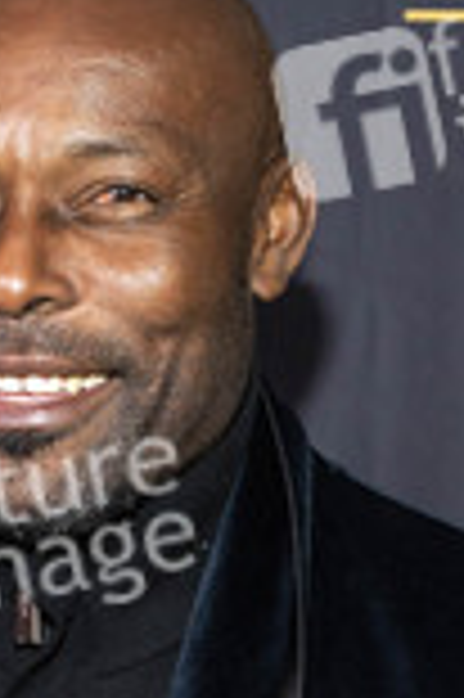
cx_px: 95
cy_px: 770
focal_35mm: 139
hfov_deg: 9.8
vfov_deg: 14.4
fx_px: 2693
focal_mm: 54
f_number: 5.6
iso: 800
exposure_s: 1/200
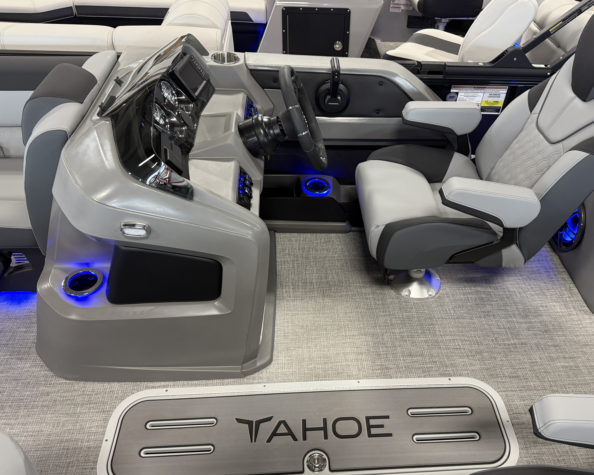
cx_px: 341
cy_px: 246
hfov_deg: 60.2
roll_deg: -5.0
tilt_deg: -36.8
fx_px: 510
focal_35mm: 29
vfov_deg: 50.0
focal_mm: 6.76
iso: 250
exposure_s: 1/60
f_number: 1.78
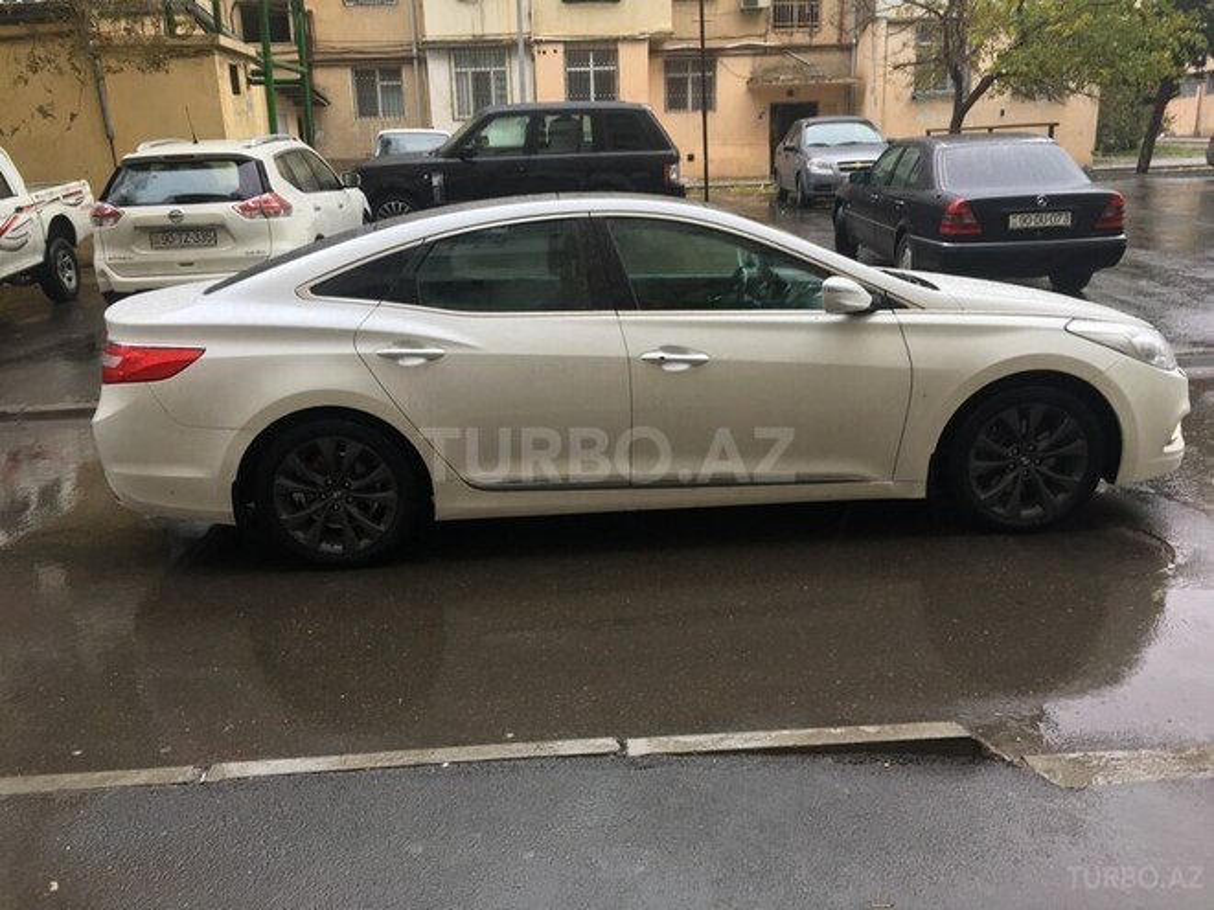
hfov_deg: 61.7
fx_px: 1017
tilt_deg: -16.7
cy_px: 455
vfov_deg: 48.2
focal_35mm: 29
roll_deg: +2.0
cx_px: 607
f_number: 2.2
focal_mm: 4.15
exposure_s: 1/50
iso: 32
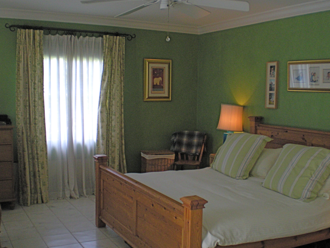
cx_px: 167
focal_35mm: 42
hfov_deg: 44.8
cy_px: 126
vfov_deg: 34.4
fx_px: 400
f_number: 3.1
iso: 200
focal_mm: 6.3
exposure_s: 1/48.5
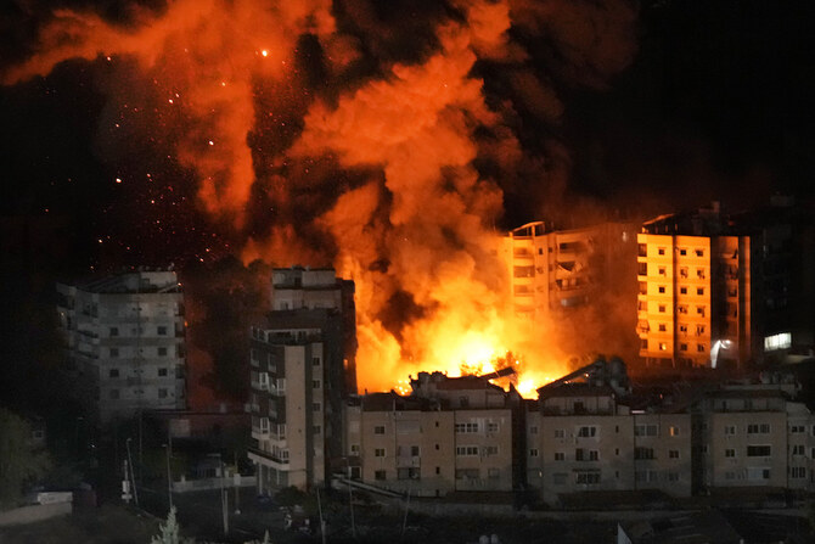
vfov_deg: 10.5
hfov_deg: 15.6
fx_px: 2966
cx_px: 408
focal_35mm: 131
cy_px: 272
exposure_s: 1/13
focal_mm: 131
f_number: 3.5
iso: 8000
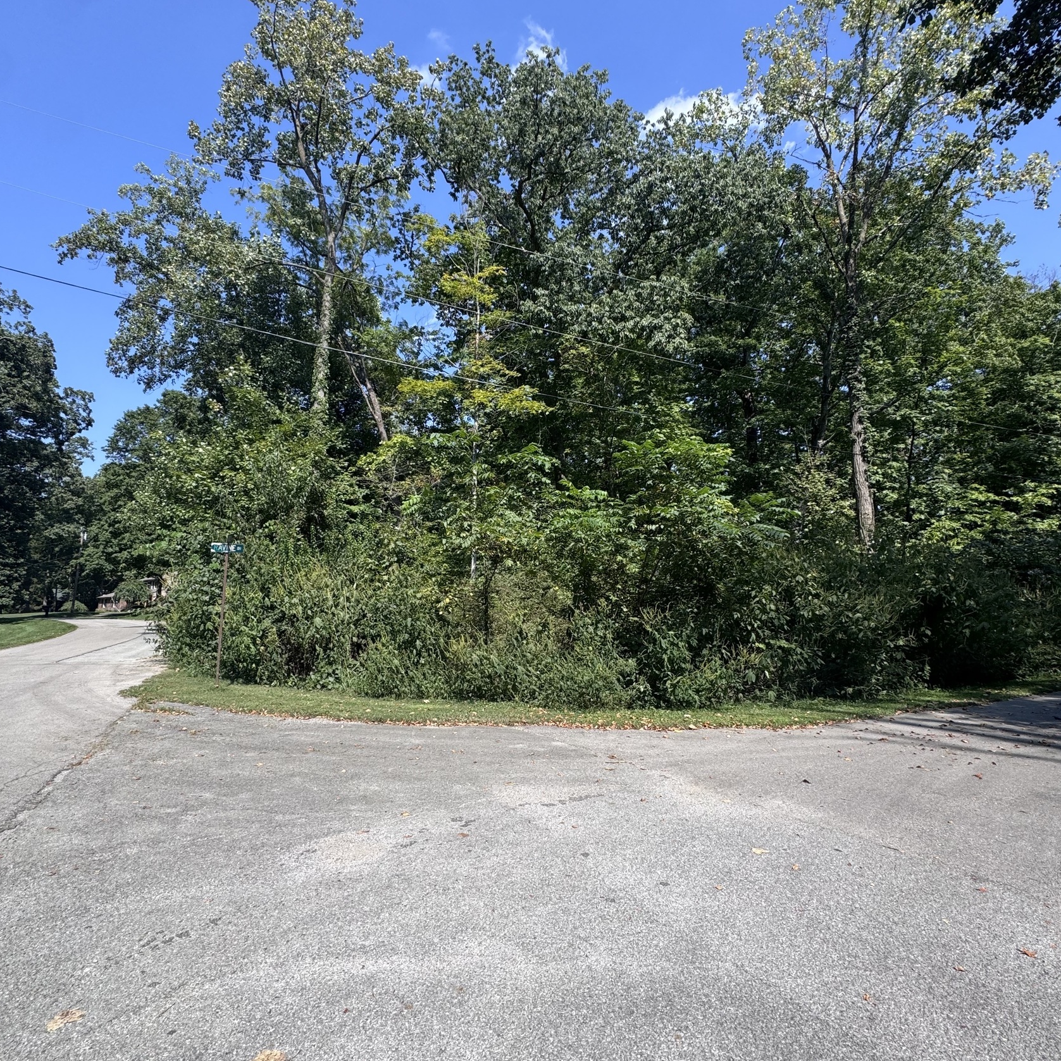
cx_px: 537
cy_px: 526
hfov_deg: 84.0
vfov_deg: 84.0
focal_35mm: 17
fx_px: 590
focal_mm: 2.22
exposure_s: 1/1020
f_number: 2.2
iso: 50
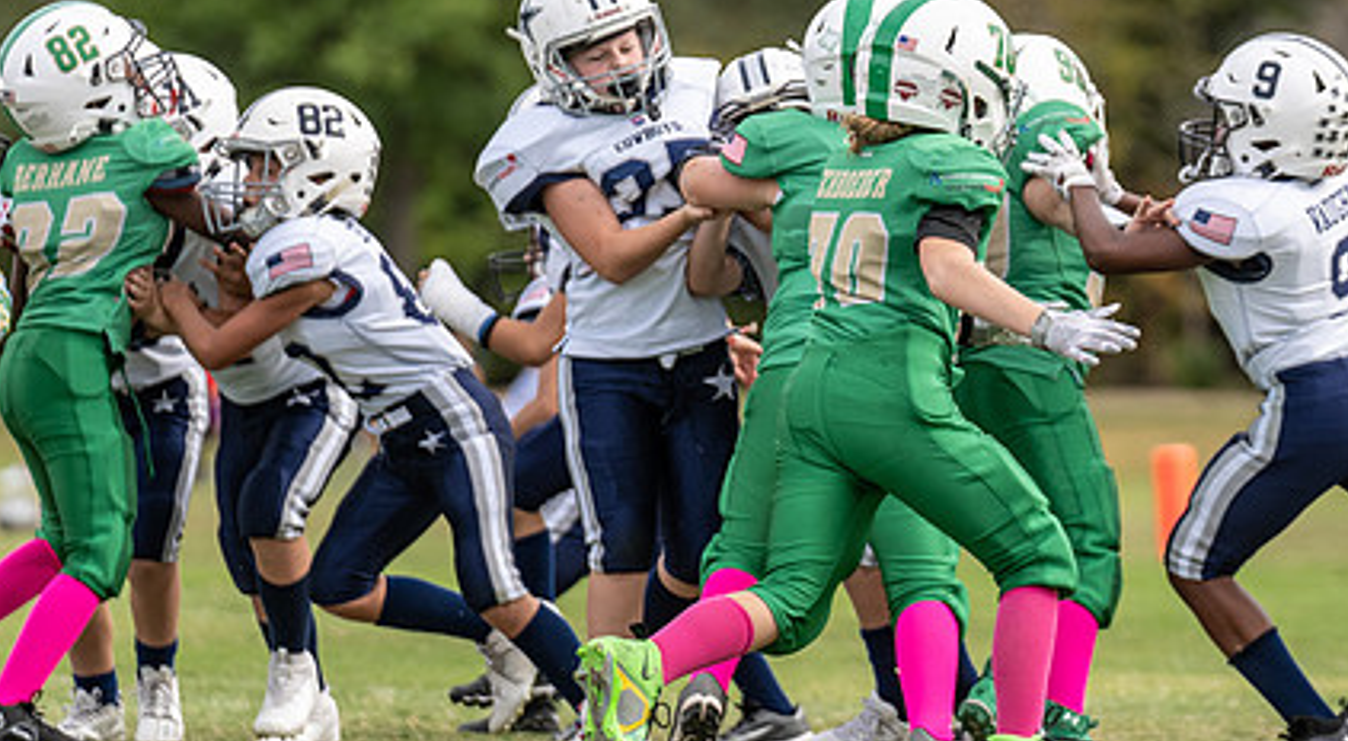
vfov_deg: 2.5
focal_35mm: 476
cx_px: 930
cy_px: 328
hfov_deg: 4.6
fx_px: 16922
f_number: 3.5
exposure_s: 1/1250
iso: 250
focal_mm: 198
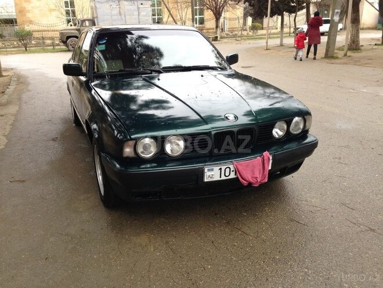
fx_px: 365
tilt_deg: -18.5
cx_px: 192
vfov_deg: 42.9
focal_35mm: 33
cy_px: 144
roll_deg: +1.3
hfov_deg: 55.4
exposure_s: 1/120
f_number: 2.4
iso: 64
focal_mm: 4.12
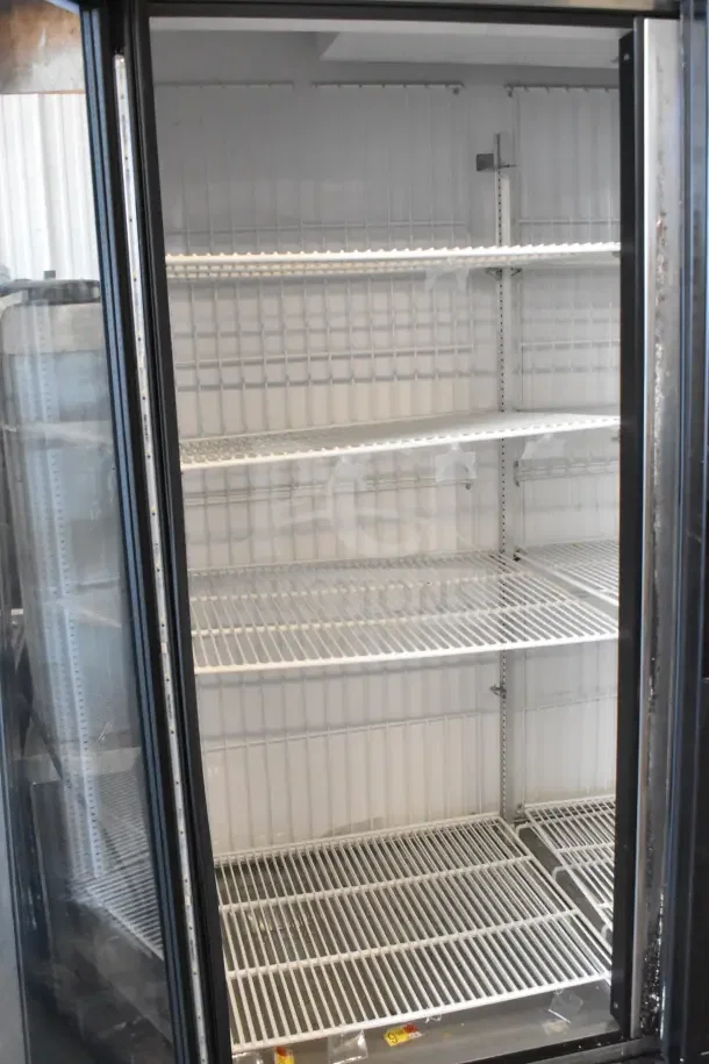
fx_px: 1019
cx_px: 354
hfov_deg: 38.4
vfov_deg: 55.1
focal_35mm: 34
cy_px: 532
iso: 6400
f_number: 6.3
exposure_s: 1/160
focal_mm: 23
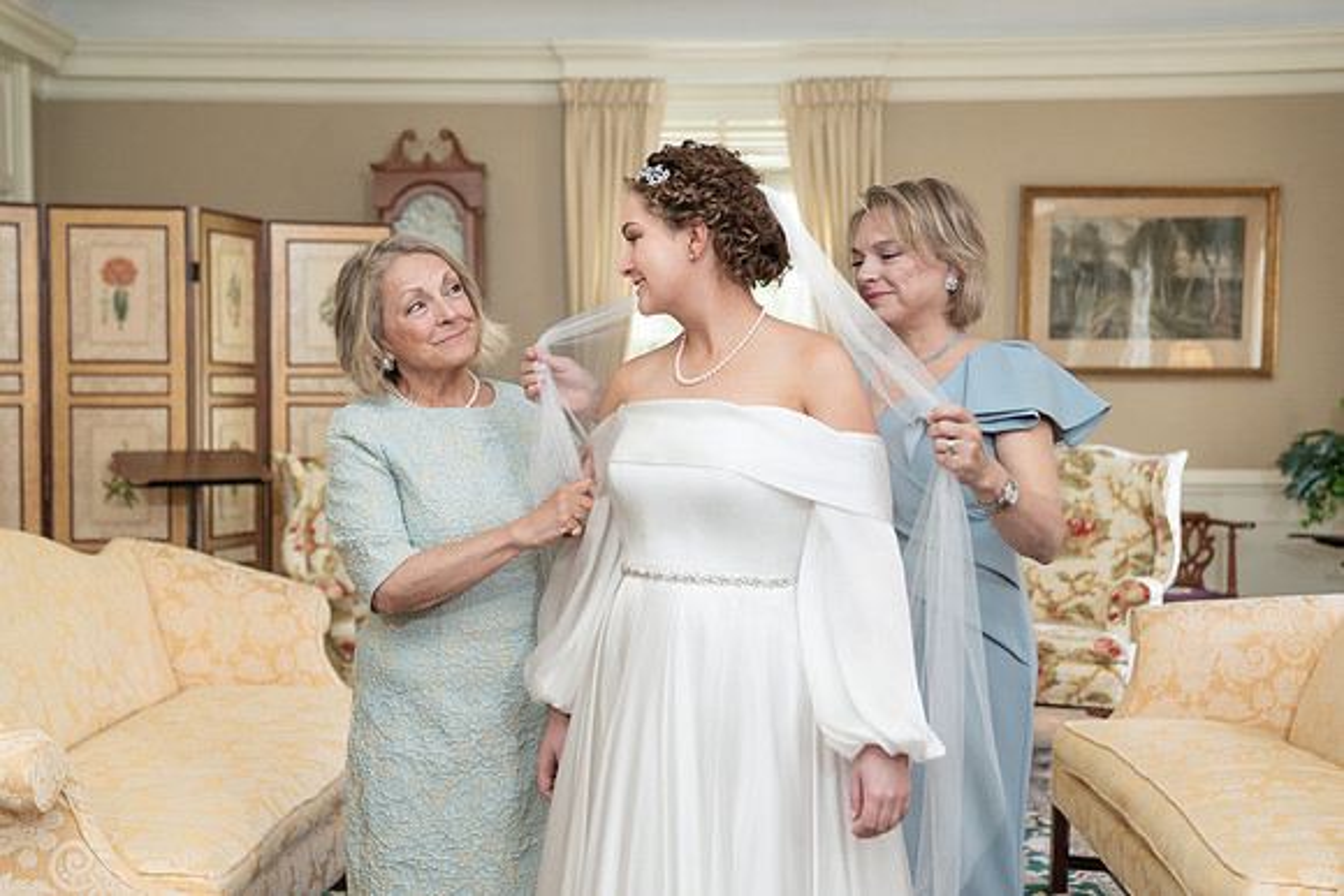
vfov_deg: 29.3
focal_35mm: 46
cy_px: 448
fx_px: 1718
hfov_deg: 42.7
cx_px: 672
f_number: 2.8
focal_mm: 46
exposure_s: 1/250
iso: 800
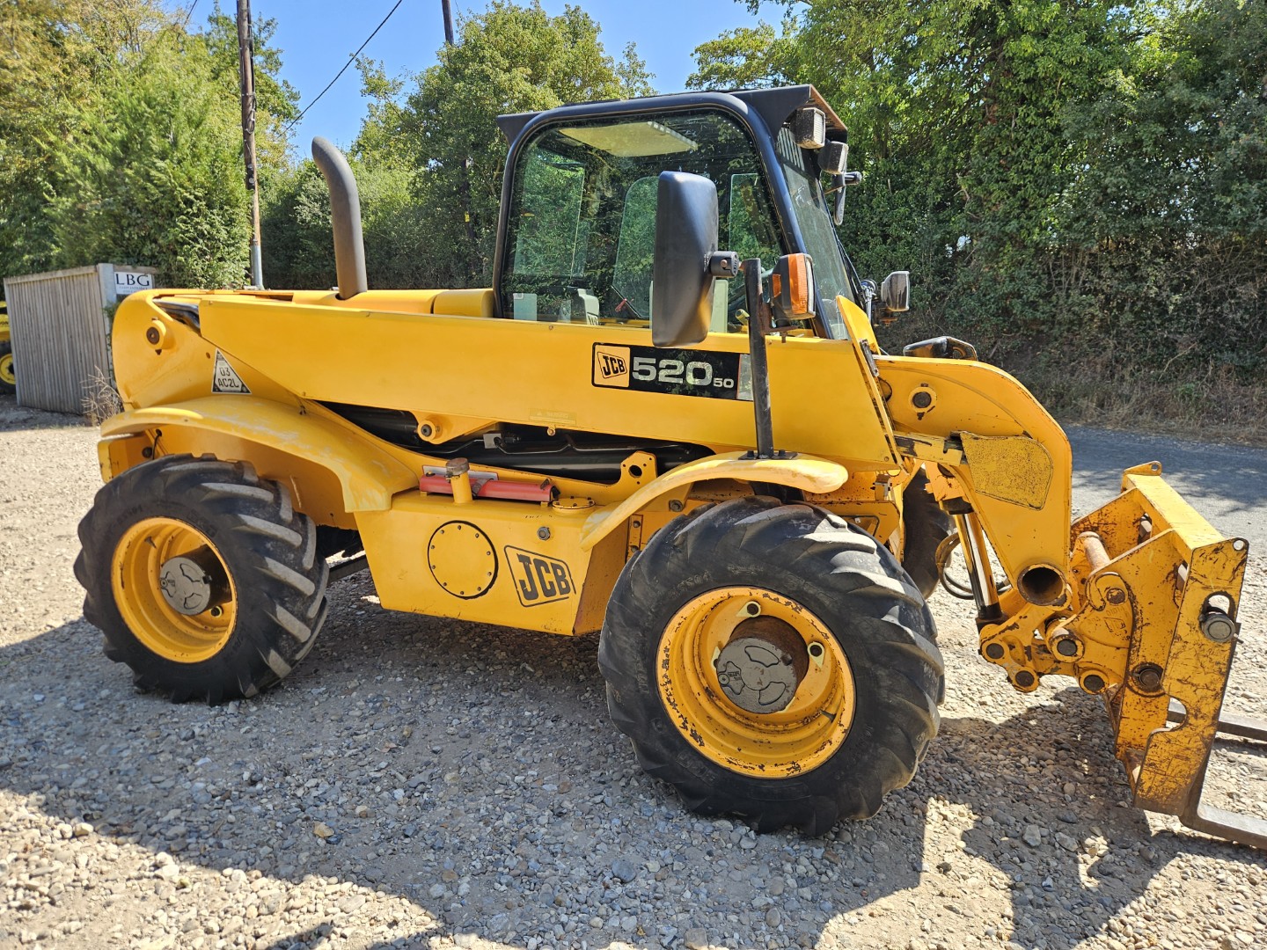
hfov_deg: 73.9
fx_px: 842
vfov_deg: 58.9
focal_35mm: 23
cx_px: 634
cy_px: 475
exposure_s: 1/428
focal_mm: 5.4
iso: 25
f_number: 1.8
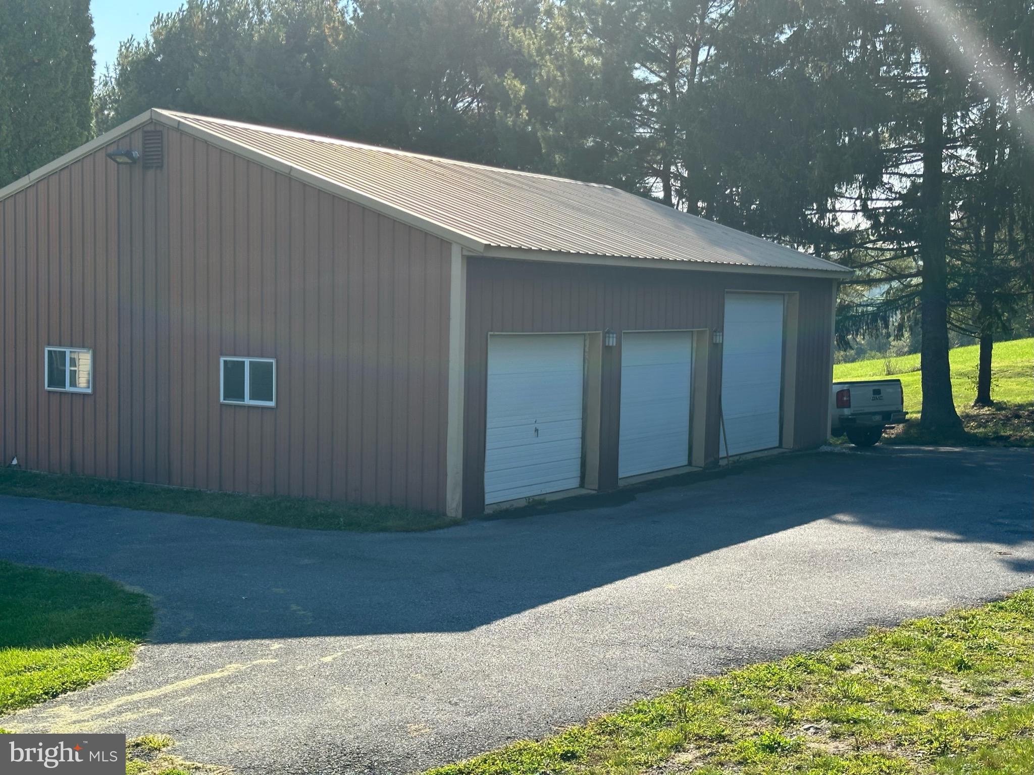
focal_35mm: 48
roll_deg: -0.9
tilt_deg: -2.2
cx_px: 517
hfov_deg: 39.7
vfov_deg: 30.3
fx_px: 1433
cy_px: 388
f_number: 1.78
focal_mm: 6.86
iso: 64
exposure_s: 1/1783
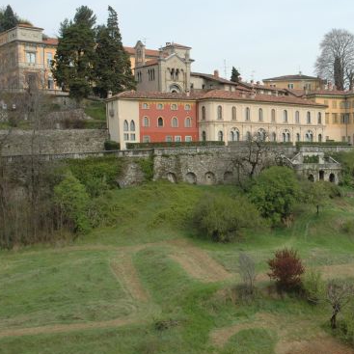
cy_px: 212
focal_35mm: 60
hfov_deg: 27.9
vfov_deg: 28.5
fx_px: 694
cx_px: 294
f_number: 14
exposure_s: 1/125
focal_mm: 24
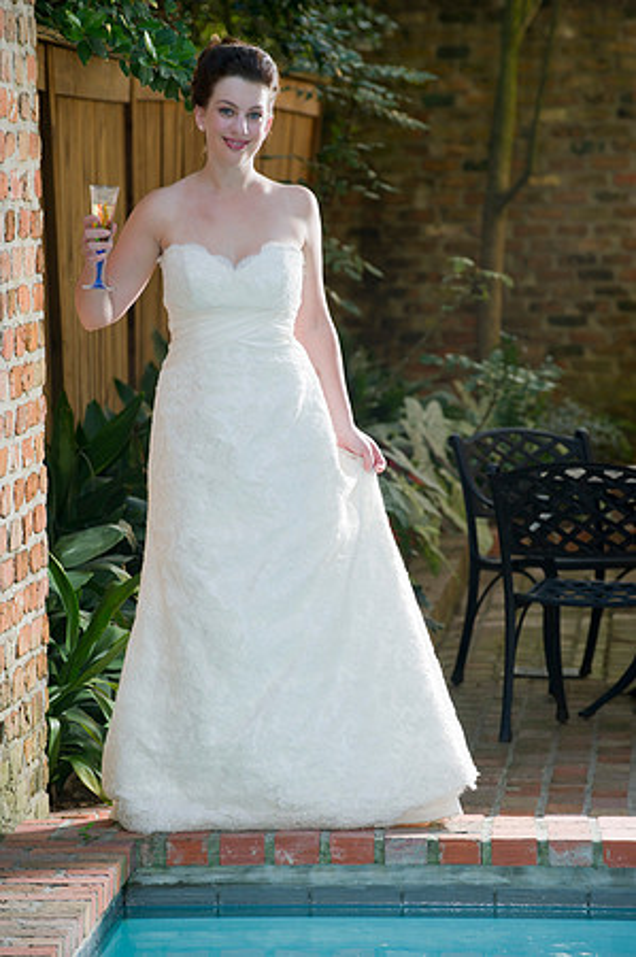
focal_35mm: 190
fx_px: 5046
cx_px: 318
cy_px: 478
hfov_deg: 7.2
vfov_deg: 10.8
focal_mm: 190
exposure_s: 1/60
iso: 400
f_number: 5
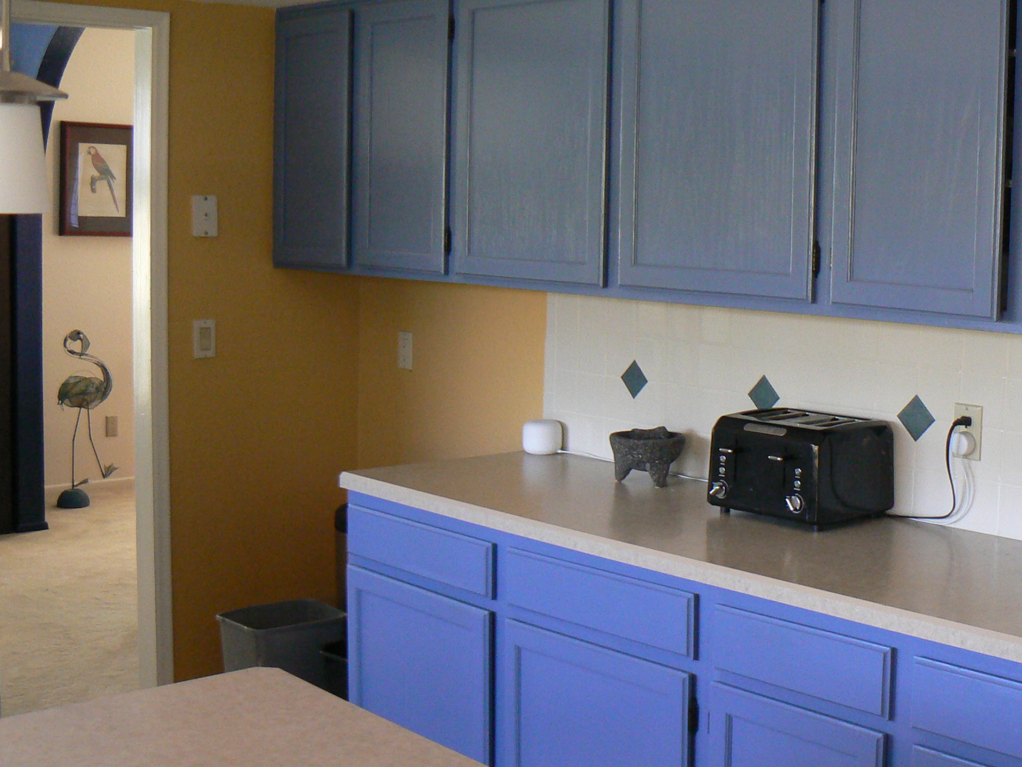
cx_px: 703
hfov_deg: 37.7
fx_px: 1476
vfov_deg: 29.1
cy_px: 346
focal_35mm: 50
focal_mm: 6
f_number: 2.8
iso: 200
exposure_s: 1/25
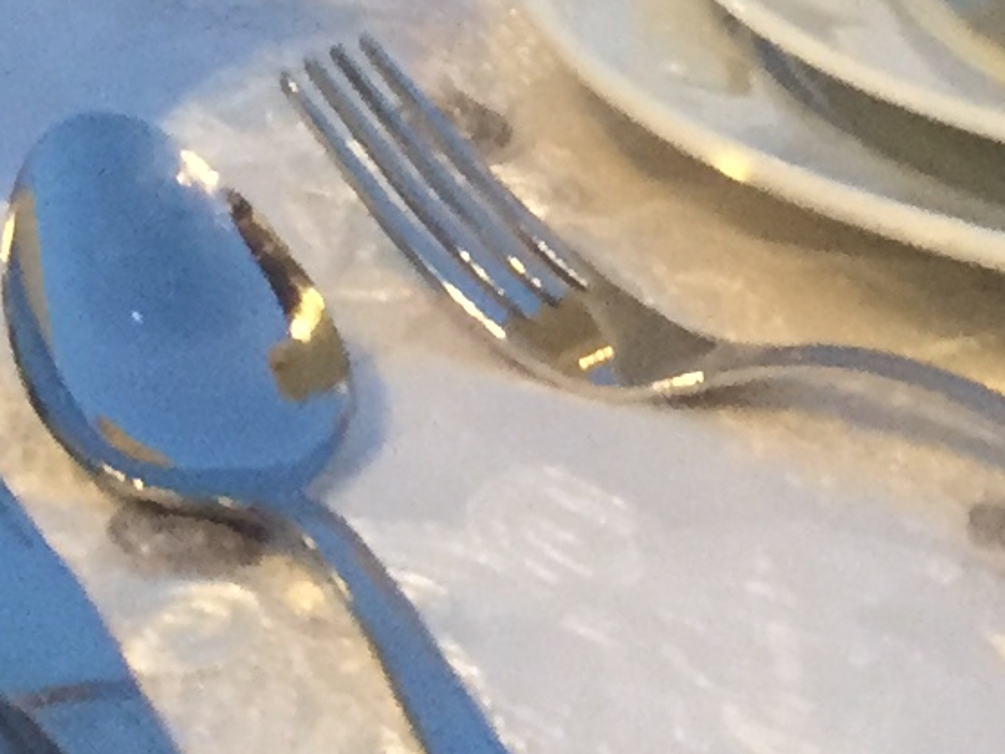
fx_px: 4937
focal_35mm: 170
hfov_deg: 11.5
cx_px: 18
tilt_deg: -8.6
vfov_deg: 8.0
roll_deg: -2.1
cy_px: -1093
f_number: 2.2
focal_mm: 4.15
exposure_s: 1/33
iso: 200
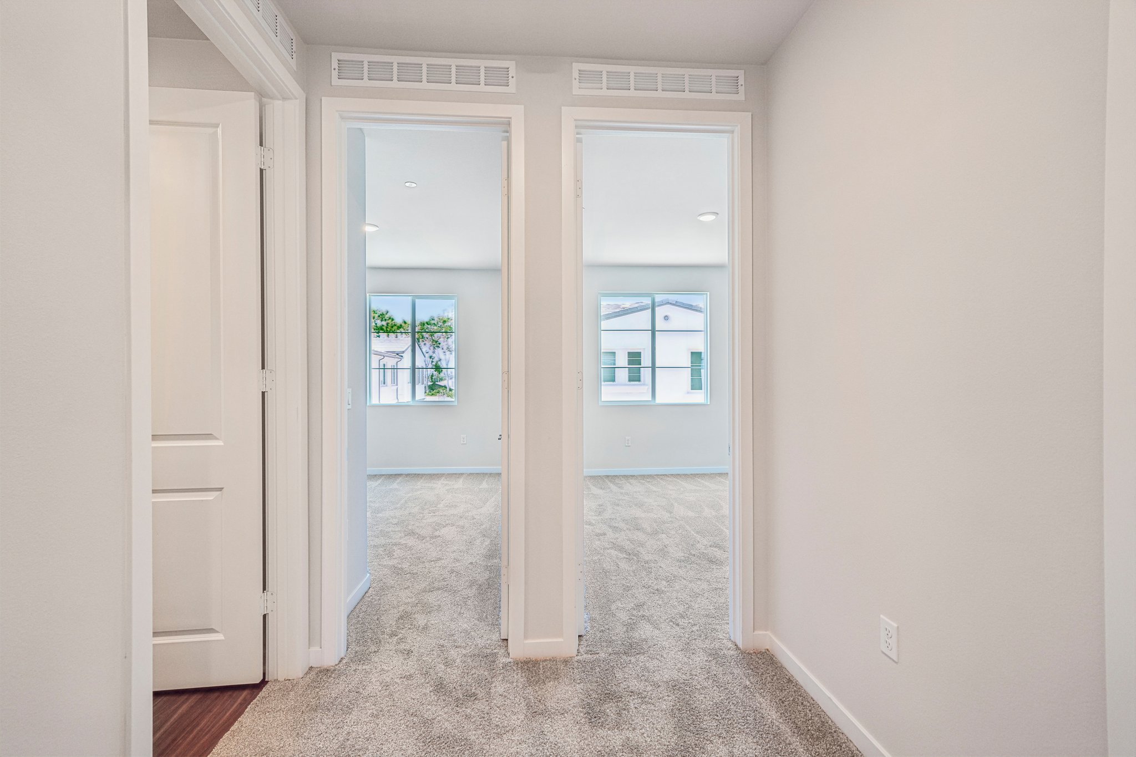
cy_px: 378
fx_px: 473
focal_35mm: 15
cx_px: 568
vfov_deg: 77.3
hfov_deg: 100.4
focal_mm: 15
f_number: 7.1
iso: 320
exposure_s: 1/30
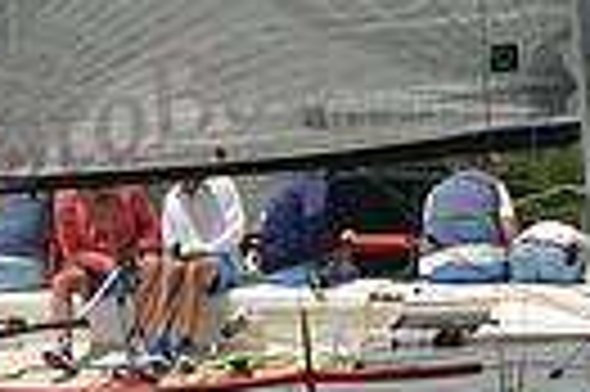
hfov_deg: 5.6
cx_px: 734
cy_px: 277
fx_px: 5958
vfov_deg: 3.8
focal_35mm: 364
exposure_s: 1/800
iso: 400
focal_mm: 82
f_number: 7.1
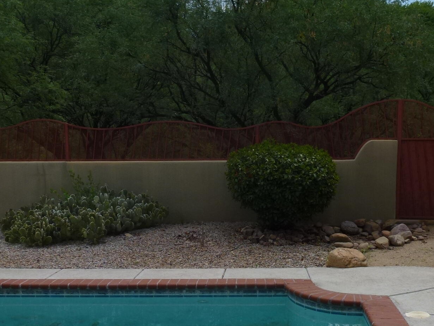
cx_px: 254
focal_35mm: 50
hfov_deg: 38.1
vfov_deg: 28.9
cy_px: 214
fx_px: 627
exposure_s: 1/2000
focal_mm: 5.4
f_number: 3.5
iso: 100
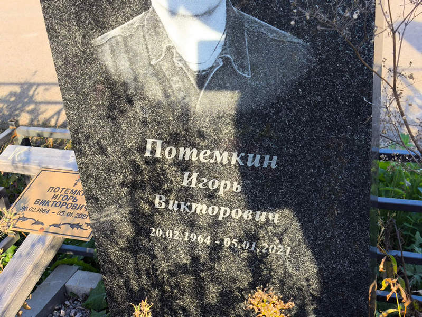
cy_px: 158
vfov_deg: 29.1
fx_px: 610
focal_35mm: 50
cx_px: 211
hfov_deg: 38.2
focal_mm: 4.71
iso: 50
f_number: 1.7
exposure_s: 1/334
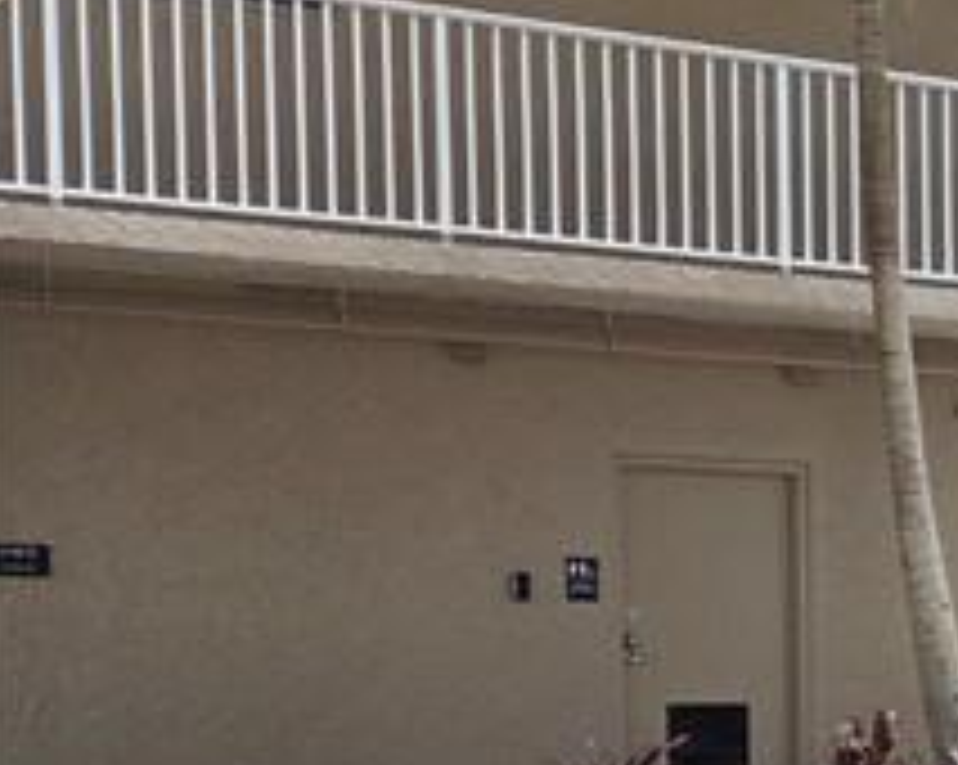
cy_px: 819
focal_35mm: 108
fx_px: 3059
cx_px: 2285
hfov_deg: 13.3
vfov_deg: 14.0
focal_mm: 5.4
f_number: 1.8
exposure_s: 1/180
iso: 32
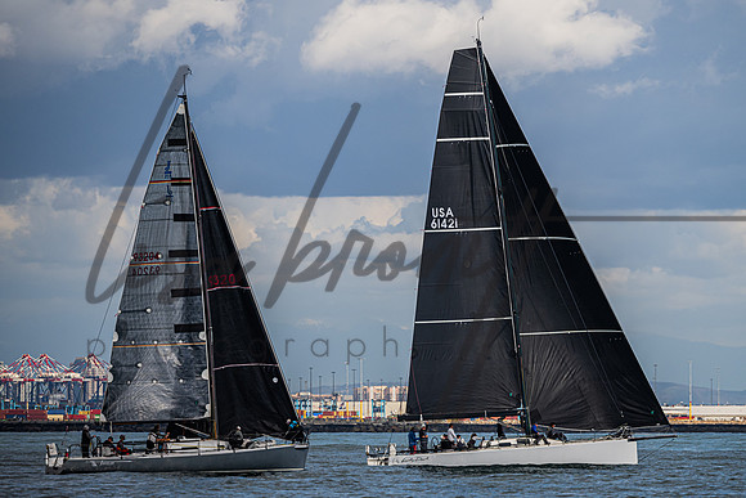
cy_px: 182
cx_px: 465
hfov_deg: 5.1
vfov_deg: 3.4
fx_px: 8319
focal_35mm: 401
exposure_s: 1/2500
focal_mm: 300
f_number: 5.6
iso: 400
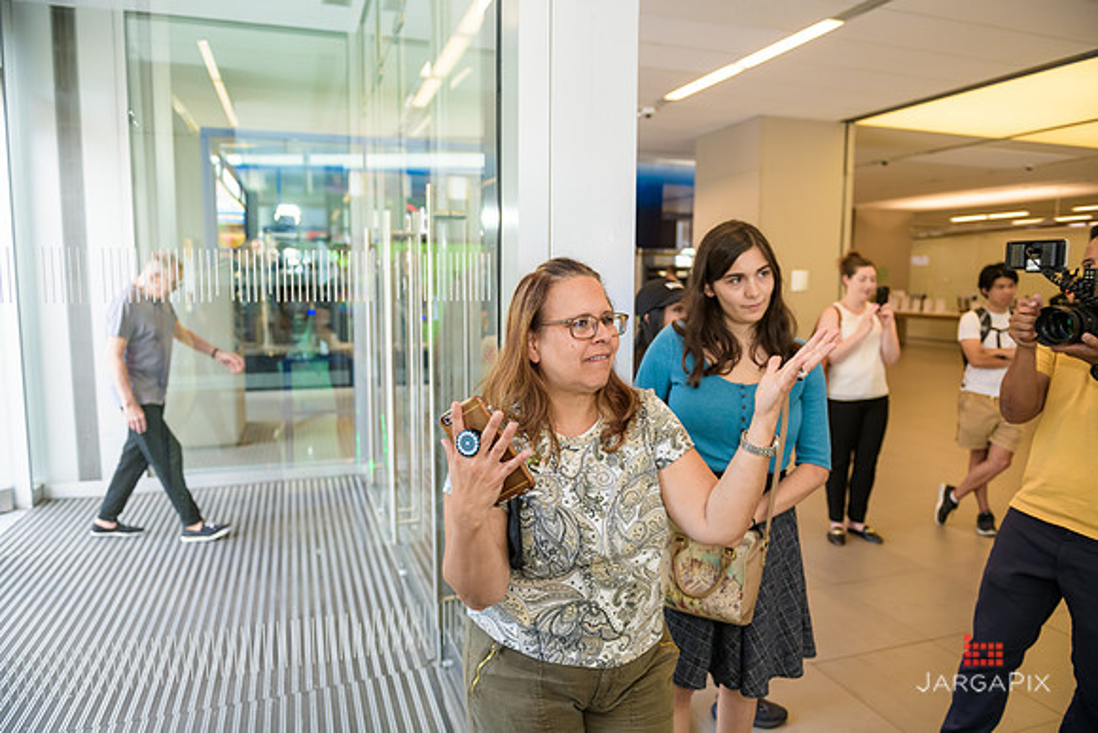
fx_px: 732
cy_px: 366
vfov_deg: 53.2
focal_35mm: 24
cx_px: 549
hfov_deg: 73.7
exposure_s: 1/125
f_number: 3.2
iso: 400
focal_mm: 24
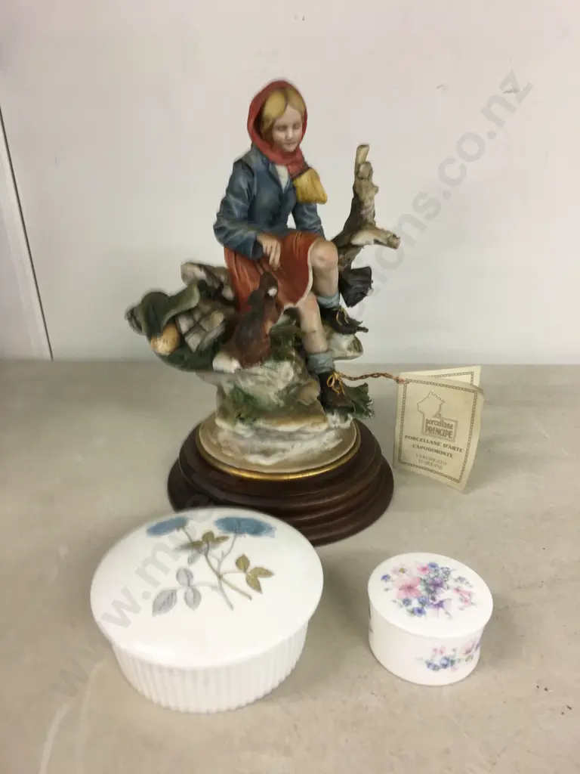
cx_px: 290
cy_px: 387
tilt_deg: -24.1
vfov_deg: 61.7
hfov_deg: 48.2
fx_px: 648
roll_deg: +2.0
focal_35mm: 29
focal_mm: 4.15
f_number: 2.2
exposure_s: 1/17
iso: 40
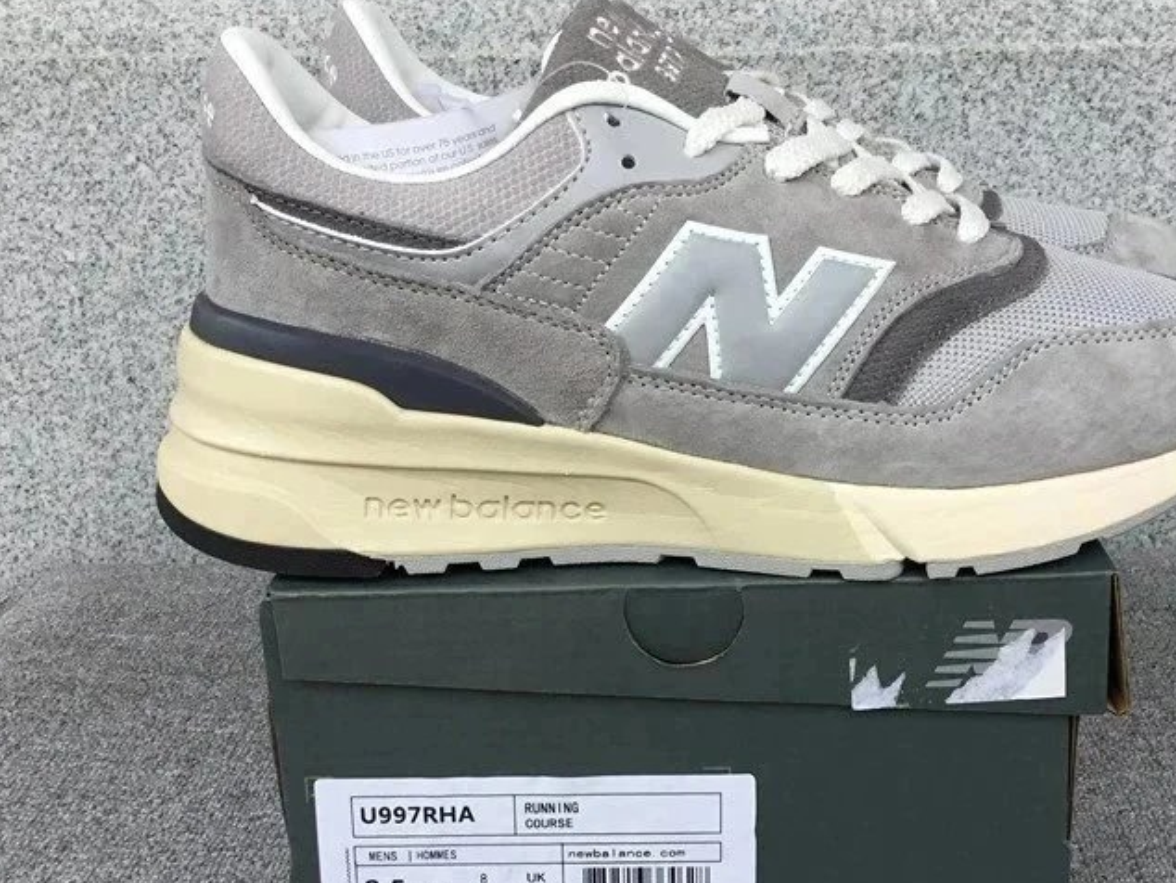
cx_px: 723
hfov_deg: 42.7
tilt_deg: -20.2
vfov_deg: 32.9
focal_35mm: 44
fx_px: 1495
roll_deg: +1.3
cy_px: 483
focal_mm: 3.3
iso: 25
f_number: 2.4
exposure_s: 1/292
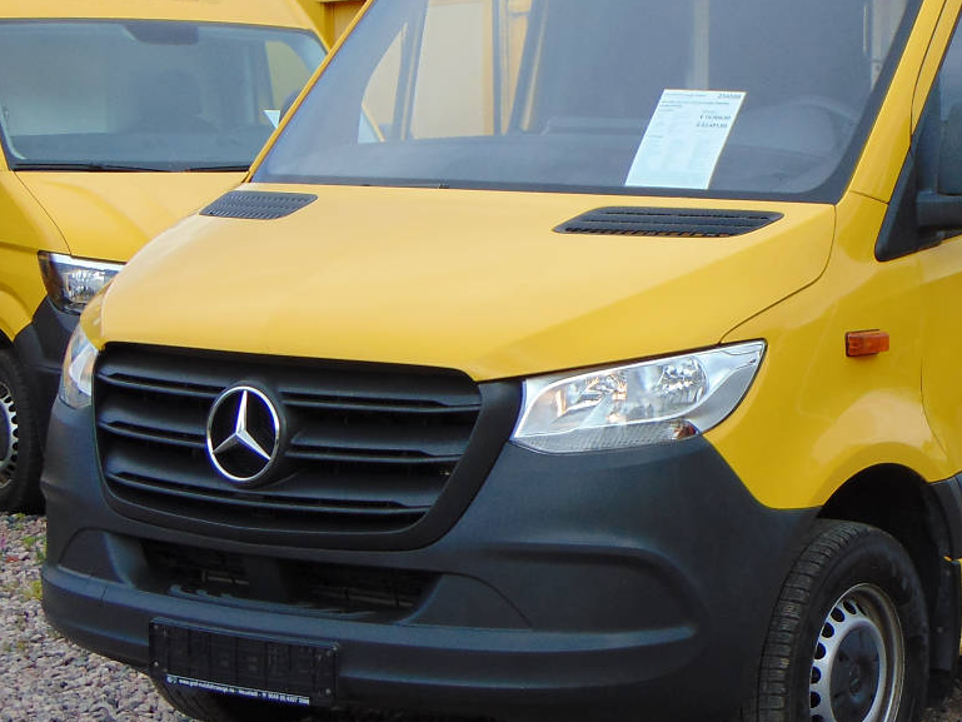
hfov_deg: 18.7
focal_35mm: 104
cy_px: 387
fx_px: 2891
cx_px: 779
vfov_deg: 14.2
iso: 80
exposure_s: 1/320
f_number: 3.5
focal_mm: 9
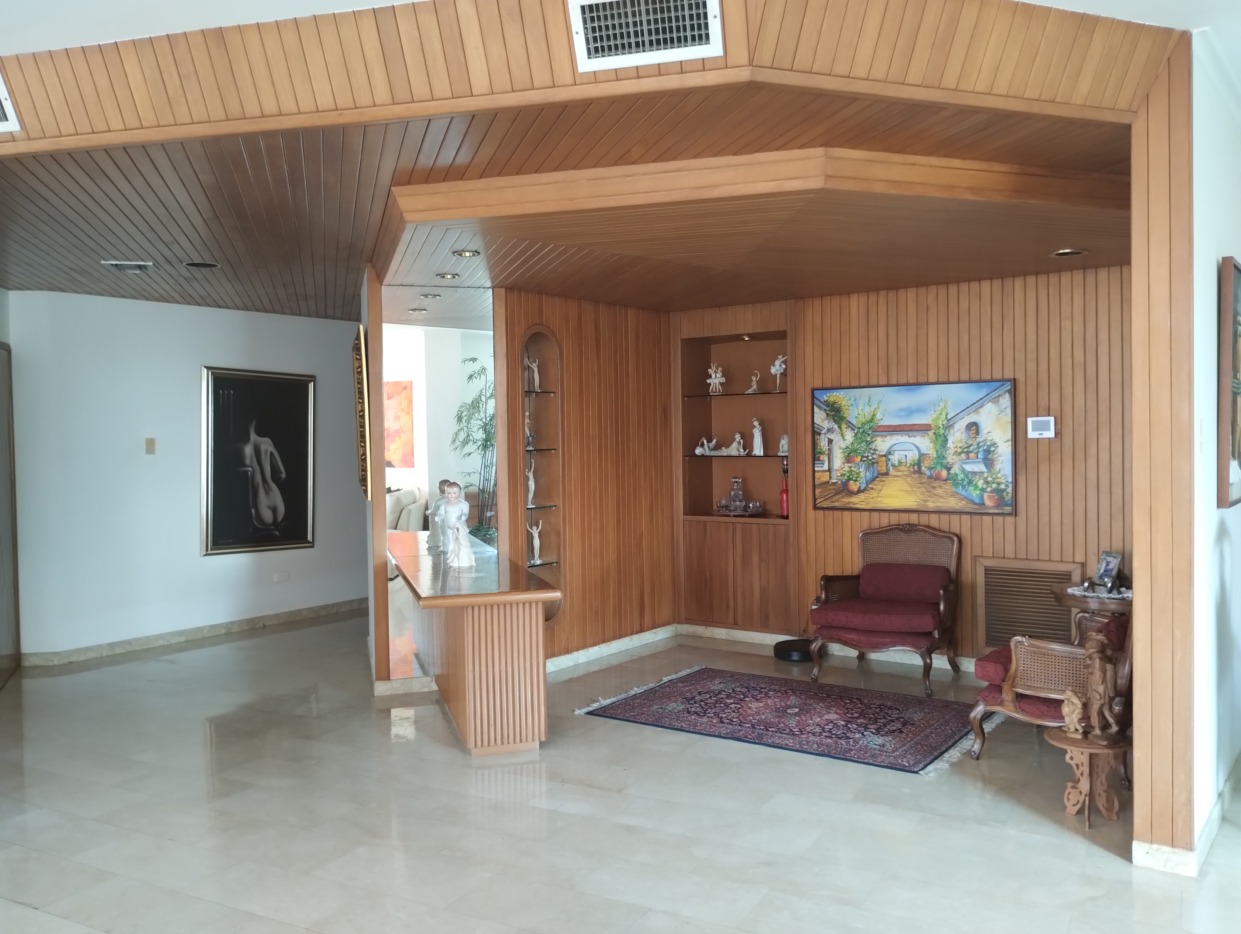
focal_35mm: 28
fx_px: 1005
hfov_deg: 63.4
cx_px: 620
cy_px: 467
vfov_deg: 49.9
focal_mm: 4.27
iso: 1069
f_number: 1.8
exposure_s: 1/24
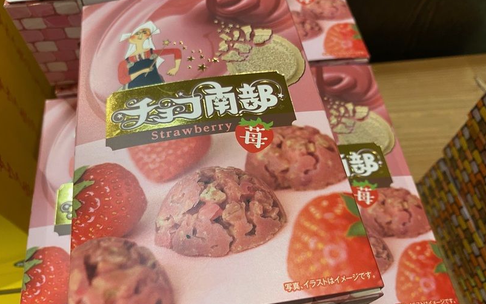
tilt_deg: -62.4
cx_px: 244
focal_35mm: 28
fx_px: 371
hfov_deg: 66.5
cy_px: 177
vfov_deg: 44.4
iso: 160
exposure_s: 1/50
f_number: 1.8
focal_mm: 4.25
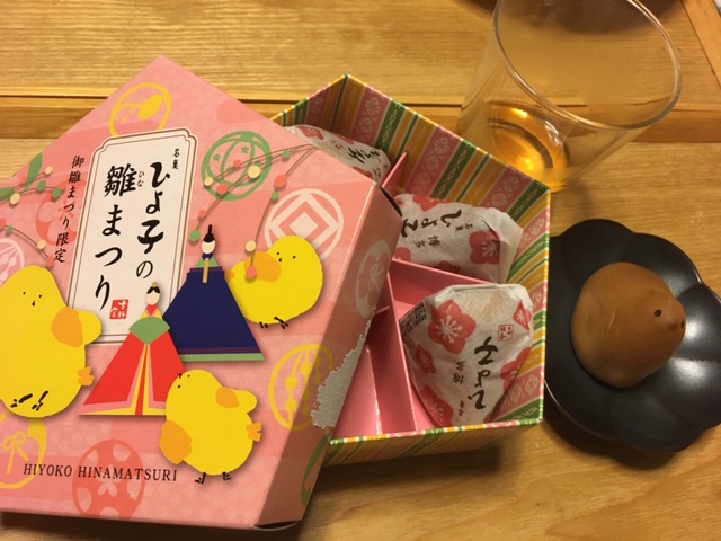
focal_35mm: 29
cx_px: 360
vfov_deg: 48.2
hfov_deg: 61.7
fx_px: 604
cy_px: 270
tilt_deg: -61.4
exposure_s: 1/30
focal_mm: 4.15
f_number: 2.2
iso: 100
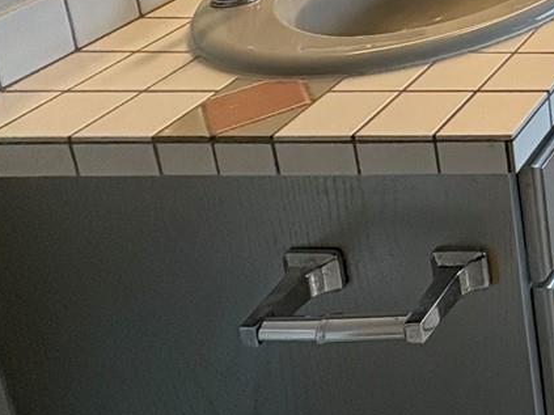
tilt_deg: -13.0
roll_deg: -1.2
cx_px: 991
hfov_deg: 22.2
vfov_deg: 22.5
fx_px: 848
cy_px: -208
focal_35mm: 53
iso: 64
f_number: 2.2
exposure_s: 1/120
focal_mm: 2.22
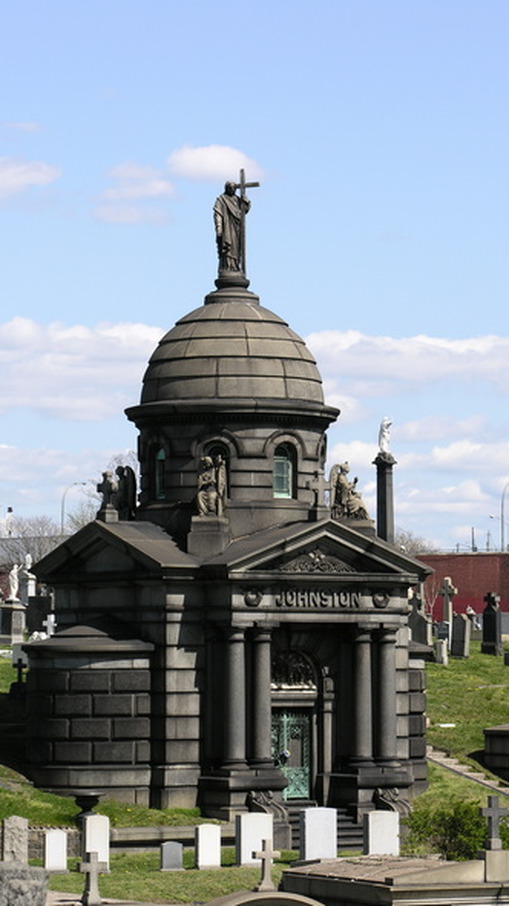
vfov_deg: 15.5
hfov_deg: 8.7
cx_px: 238
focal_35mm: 139
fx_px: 3339
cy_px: 452
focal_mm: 32.4
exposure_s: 1/330
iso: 50
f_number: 5.4
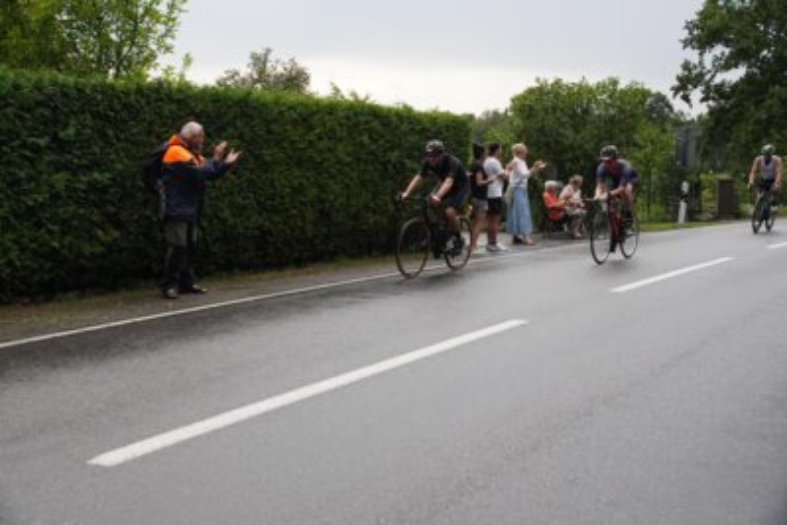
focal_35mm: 42
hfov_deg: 46.4
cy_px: 262
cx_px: 394
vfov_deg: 31.9
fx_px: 918
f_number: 6.3
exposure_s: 1/640
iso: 1600
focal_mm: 28
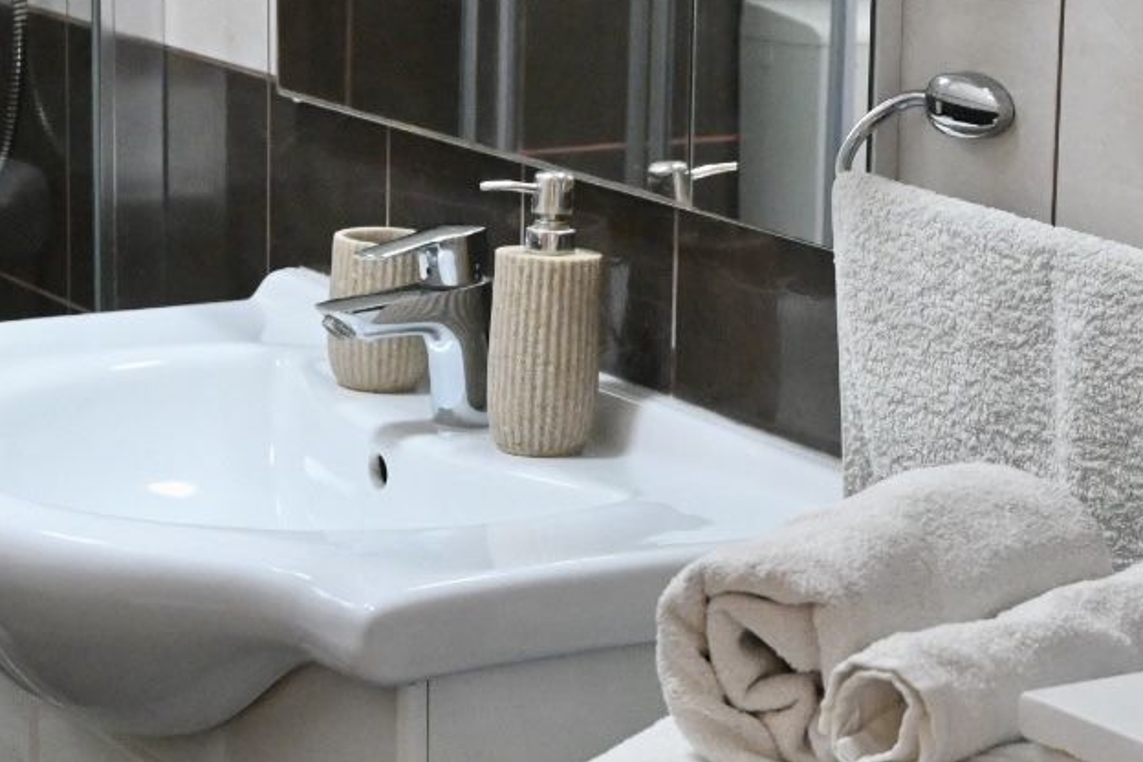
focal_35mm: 123
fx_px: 3894
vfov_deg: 11.2
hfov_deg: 16.6
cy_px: 376
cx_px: 236
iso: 3200
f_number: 5
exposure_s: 1/125
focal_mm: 31.5
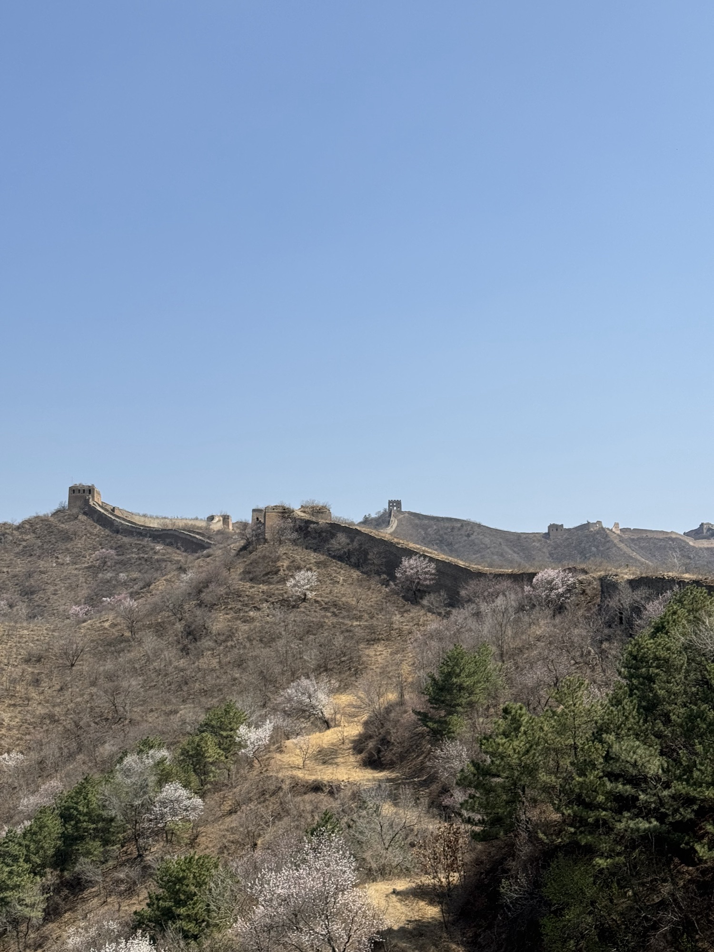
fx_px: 1320
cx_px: 357
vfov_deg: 39.7
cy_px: 476
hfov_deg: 30.3
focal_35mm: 48
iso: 64
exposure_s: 1/5376
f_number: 1.78
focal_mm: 6.86
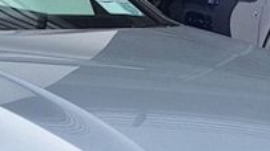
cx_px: -43
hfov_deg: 26.0
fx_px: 530
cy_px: 167
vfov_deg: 15.8
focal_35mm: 74
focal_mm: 5.54
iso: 40
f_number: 1.8
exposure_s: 1/1195
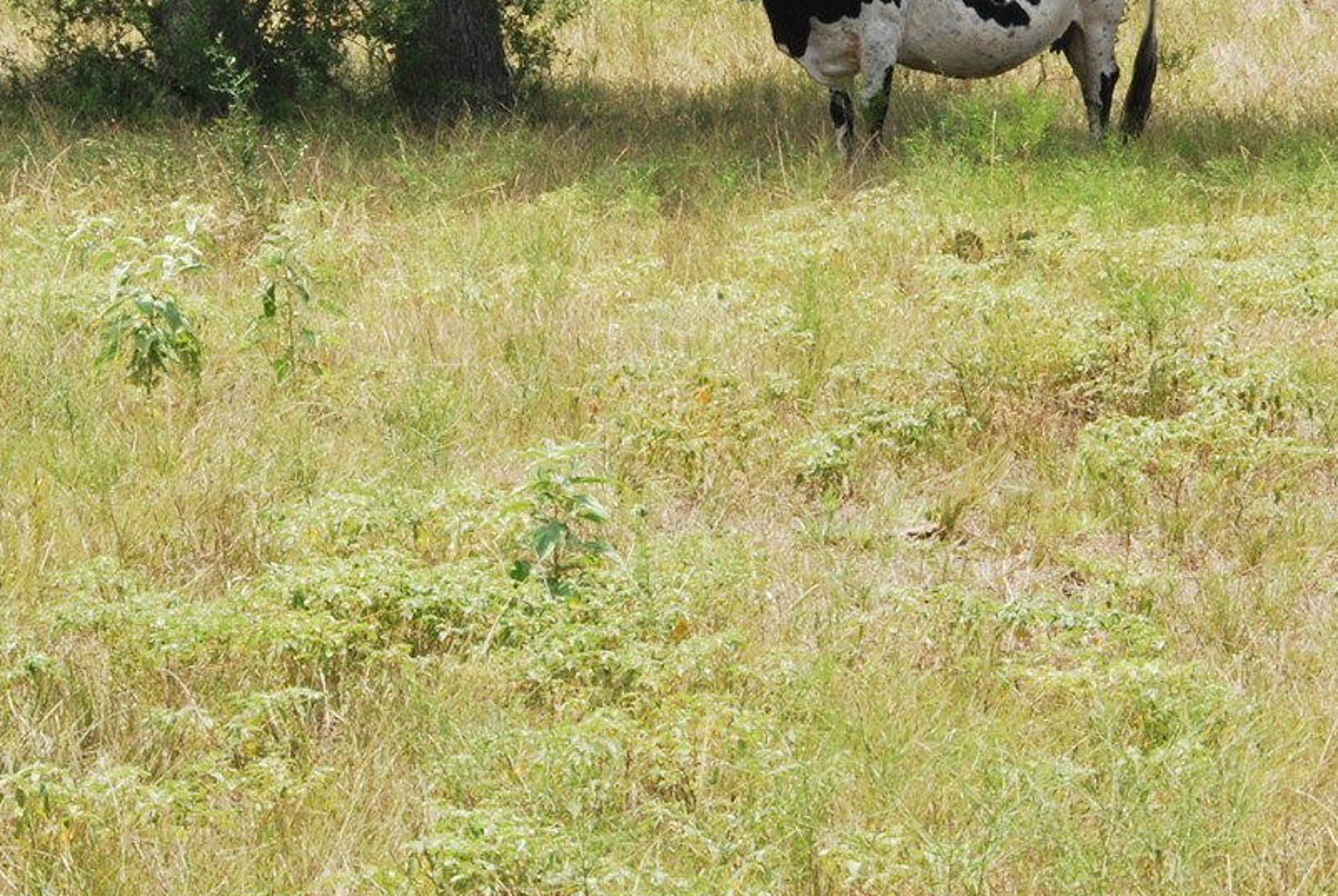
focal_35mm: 263
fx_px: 9800
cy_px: -145
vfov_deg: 5.2
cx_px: 952
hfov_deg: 7.8
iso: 400
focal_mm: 65
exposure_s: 1/200
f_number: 13
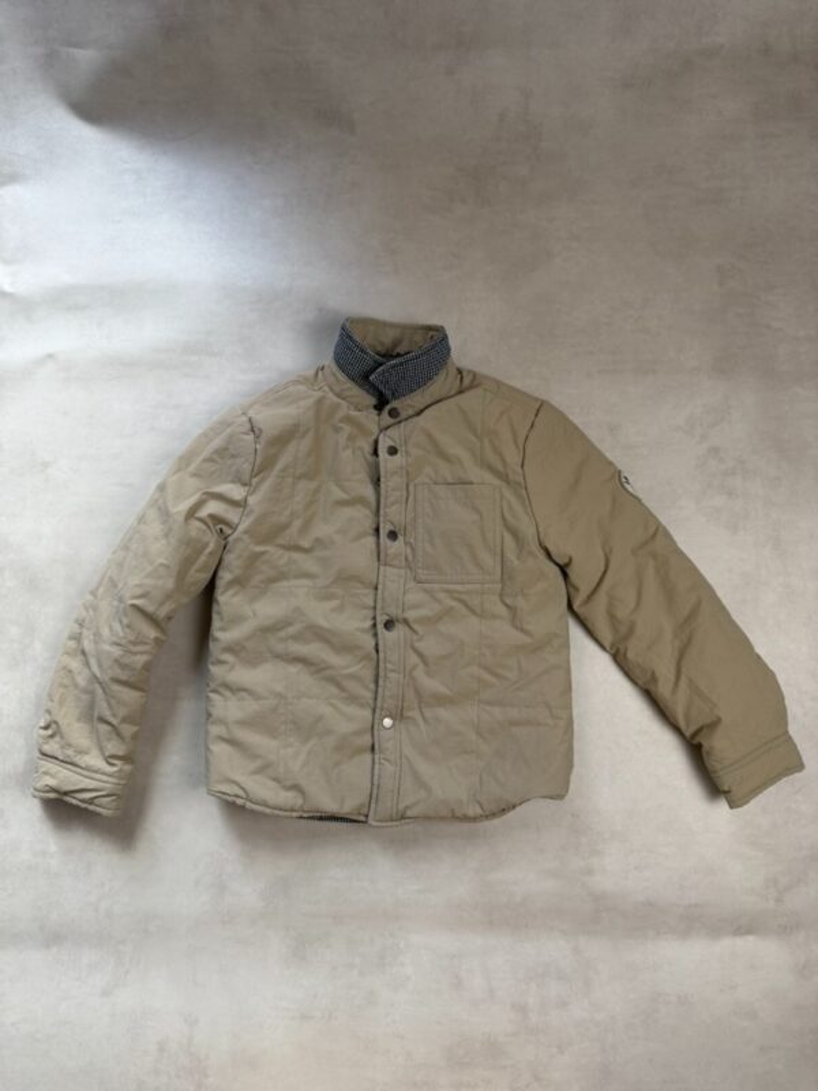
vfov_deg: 71.6
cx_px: 409
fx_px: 756
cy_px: 546
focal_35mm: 24
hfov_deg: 56.8
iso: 64
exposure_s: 1/174
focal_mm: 6.76
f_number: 1.78
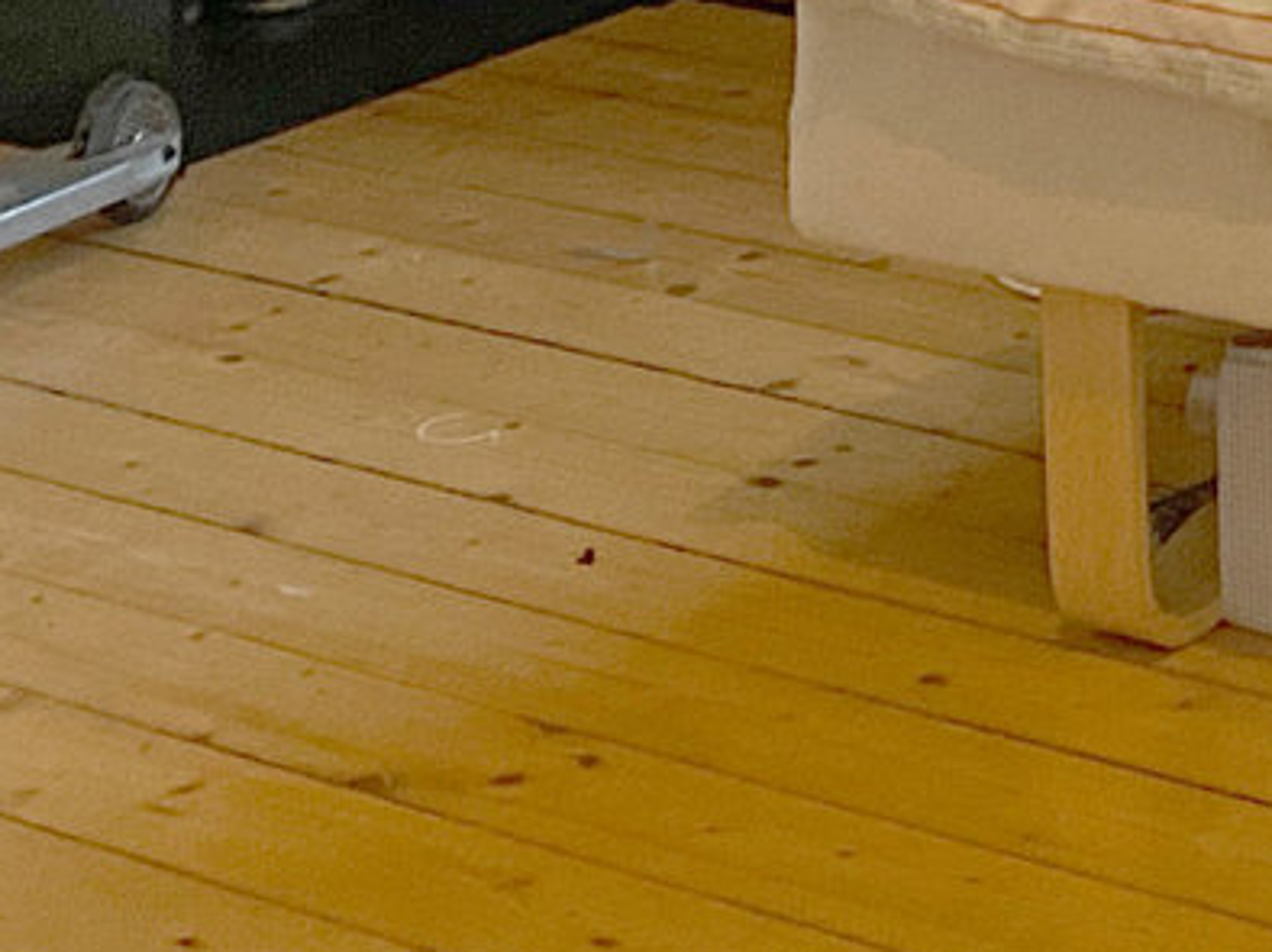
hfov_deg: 14.6
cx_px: 1340
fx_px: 4848
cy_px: -1152
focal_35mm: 132
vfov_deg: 10.1
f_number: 1.8
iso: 500
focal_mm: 4.25
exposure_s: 1/33
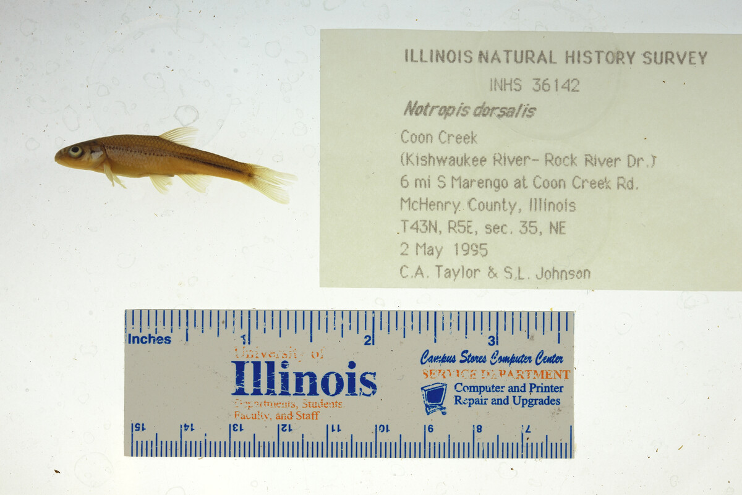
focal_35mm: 60
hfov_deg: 33.4
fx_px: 1237
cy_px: 248
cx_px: 371
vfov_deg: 22.6
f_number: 10
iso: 100
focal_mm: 60
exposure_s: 1/200
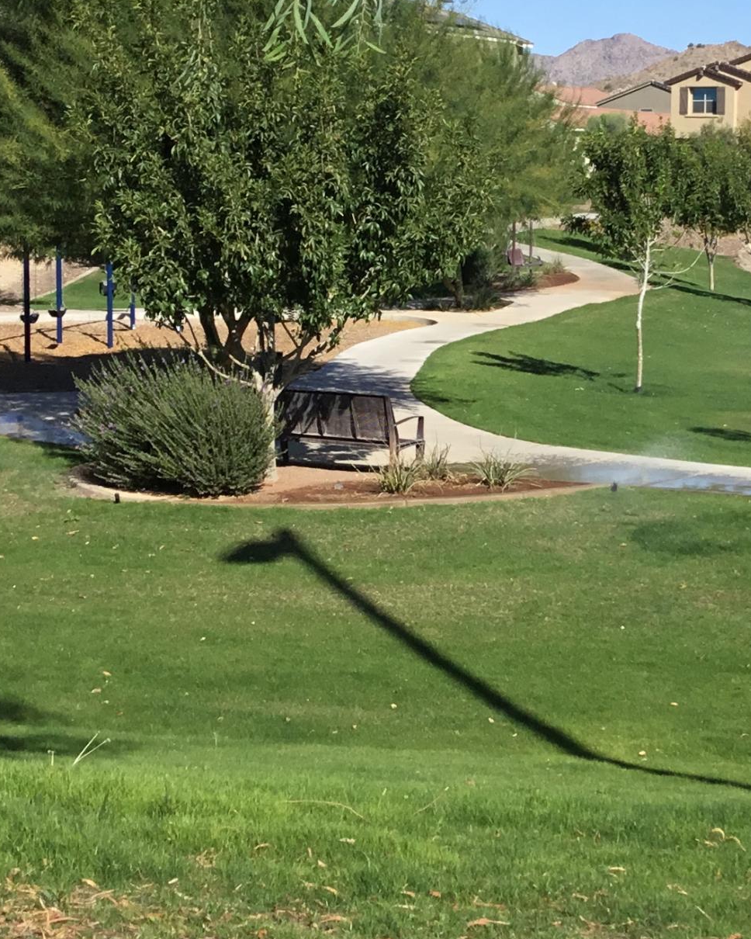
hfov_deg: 20.1
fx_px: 2084
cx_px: 635
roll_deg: -0.5
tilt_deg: -6.3
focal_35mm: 75
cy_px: 408
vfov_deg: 25.4
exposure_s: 1/1631
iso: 25
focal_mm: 3.3
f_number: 2.4
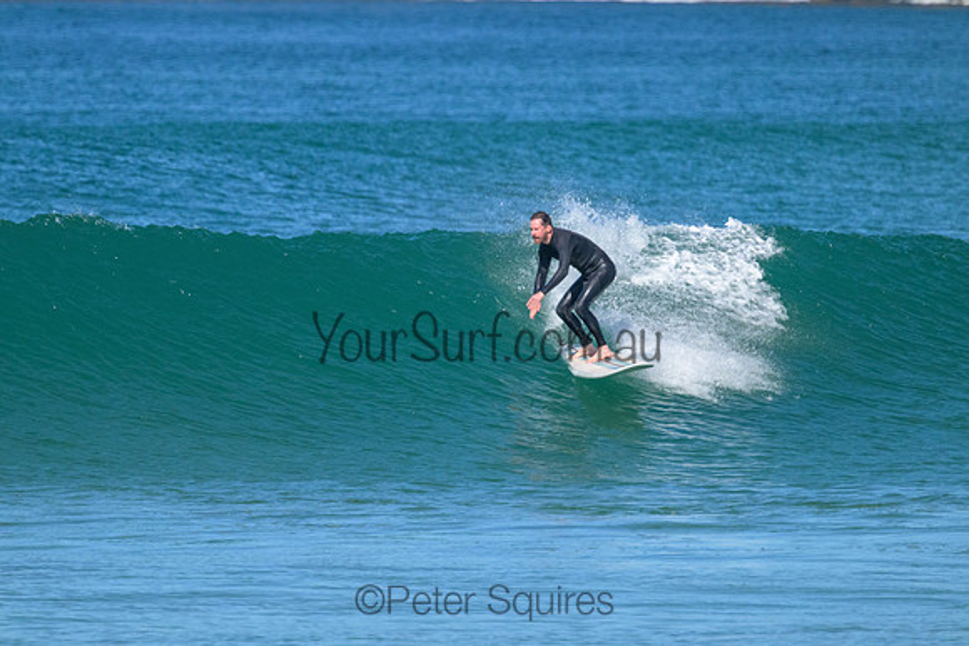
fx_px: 21537
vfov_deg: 1.7
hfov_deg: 2.6
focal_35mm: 800
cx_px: 484
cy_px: 323
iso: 3600
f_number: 11
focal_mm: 800
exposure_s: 1/2000
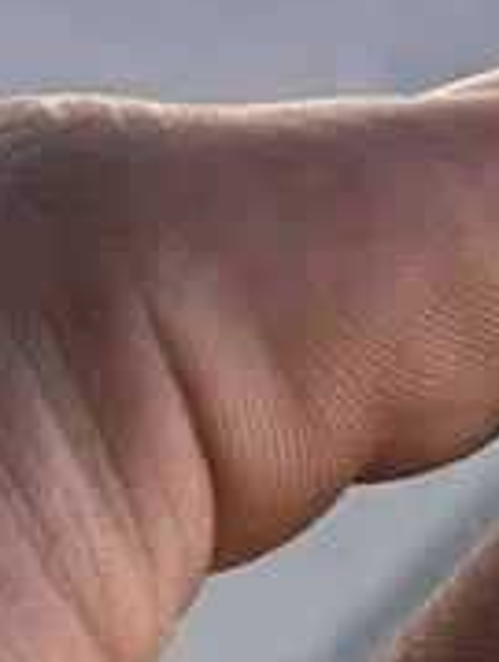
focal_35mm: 586
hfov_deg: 2.5
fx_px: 11223
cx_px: 1283
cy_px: 438
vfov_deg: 3.4
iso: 32
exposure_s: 1/172
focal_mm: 9
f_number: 2.8
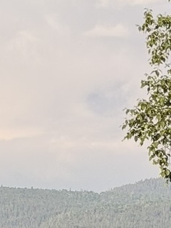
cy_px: 321
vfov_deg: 6.4
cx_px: -77
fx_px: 2022
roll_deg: -0.5
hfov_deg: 4.8
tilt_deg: -1.4
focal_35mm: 307
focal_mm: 6.76
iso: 100
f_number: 1.78
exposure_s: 1/1642
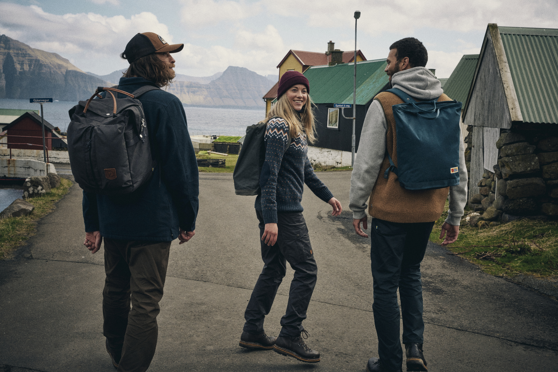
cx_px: 279
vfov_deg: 34.5
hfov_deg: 49.9
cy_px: 186
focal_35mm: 39
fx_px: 600
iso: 250
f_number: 8
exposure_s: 1/1000
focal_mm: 38.7
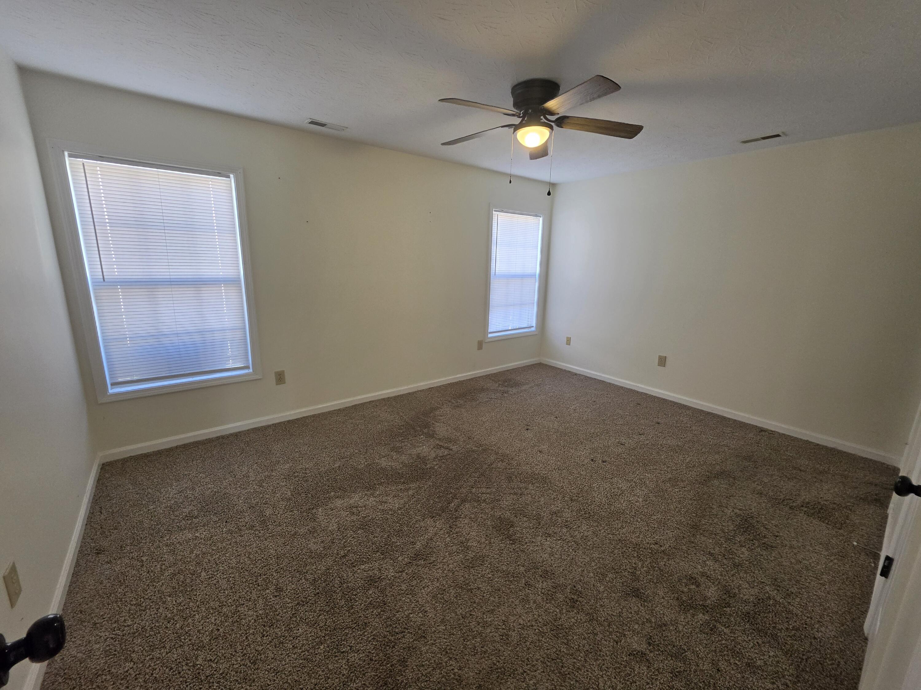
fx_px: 346
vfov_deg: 89.9
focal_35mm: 13
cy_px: 345
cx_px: 460
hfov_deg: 106.2
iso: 200
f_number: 1.9
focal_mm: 2.2
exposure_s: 1/120
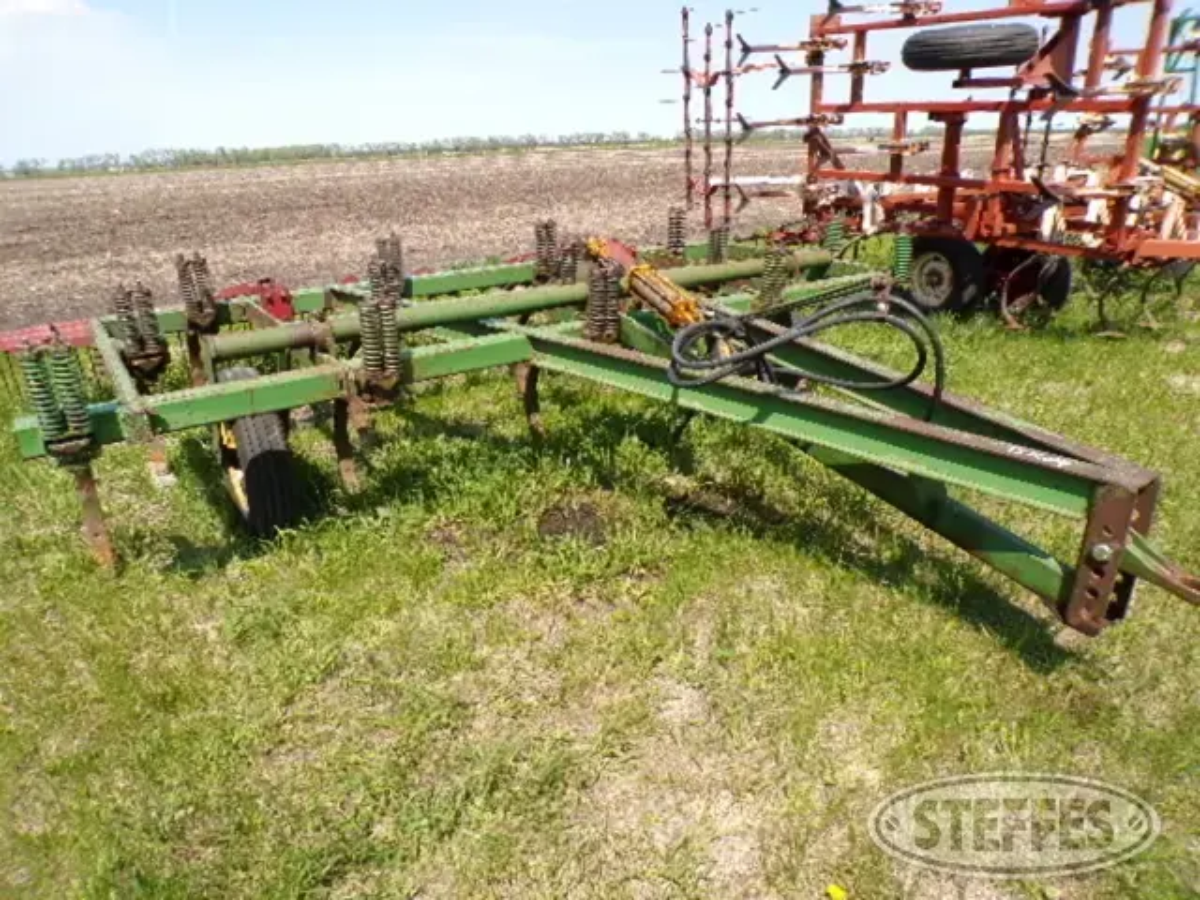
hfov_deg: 71.6
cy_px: 450
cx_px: 600
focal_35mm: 24
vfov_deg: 56.8
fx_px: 832
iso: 100
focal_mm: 4.3
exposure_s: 1/420
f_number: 4.4
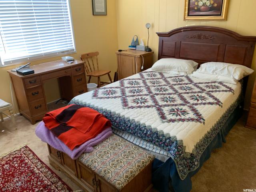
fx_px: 192
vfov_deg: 53.1
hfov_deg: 67.3
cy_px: 96
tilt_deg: -19.6
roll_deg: +1.5
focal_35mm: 26
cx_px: 128
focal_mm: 4.25
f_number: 1.8
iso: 200
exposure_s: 1/60
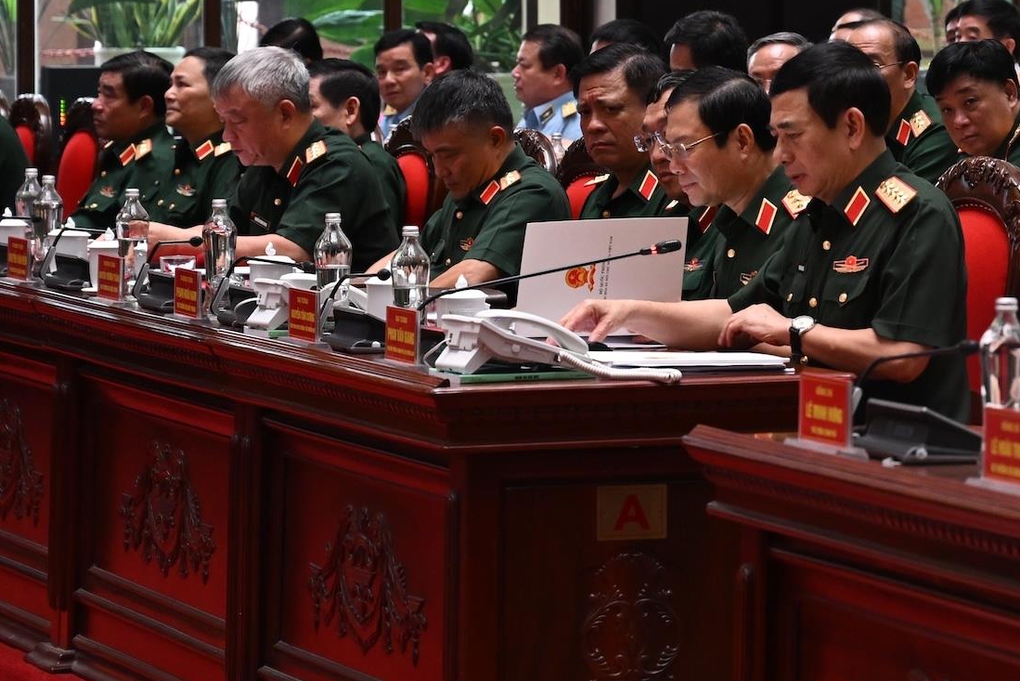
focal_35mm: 191
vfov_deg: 7.2
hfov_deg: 10.6
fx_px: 5412
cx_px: 1189
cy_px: 11
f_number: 4.5
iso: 1250
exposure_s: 1/160
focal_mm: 70
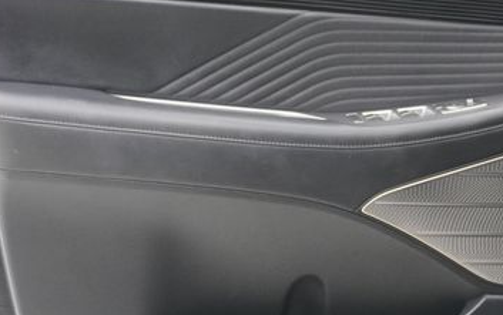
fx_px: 837
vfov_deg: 21.3
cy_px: 177
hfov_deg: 33.4
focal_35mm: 61
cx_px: 282
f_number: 4
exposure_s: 1/160
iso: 2000
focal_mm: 22
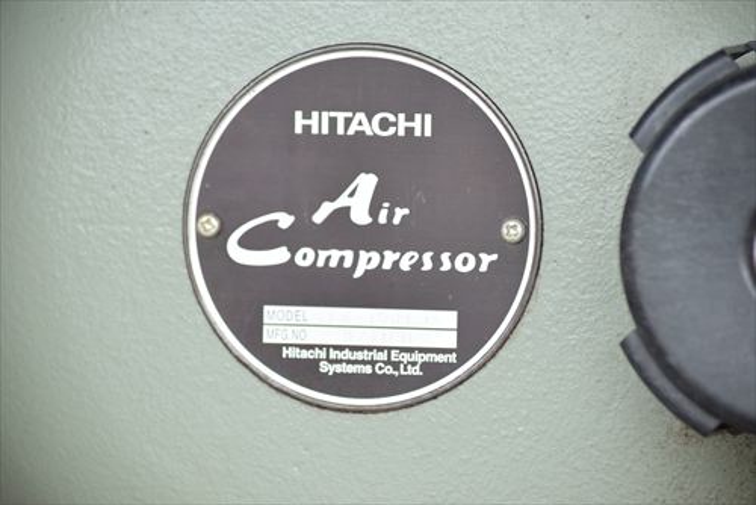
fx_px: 4728
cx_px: 378
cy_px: 252
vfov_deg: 6.1
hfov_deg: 9.1
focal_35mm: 225
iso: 1250
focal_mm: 150
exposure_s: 1/640
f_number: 6.3
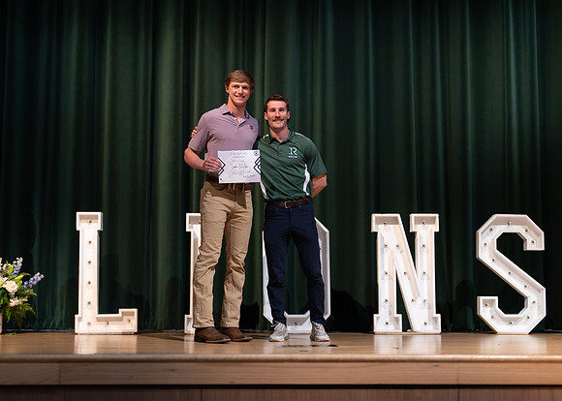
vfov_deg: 25.1
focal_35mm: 56
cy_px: 200
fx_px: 901
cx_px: 281
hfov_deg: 34.6
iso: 500
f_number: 1.2
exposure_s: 1/320
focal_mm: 50
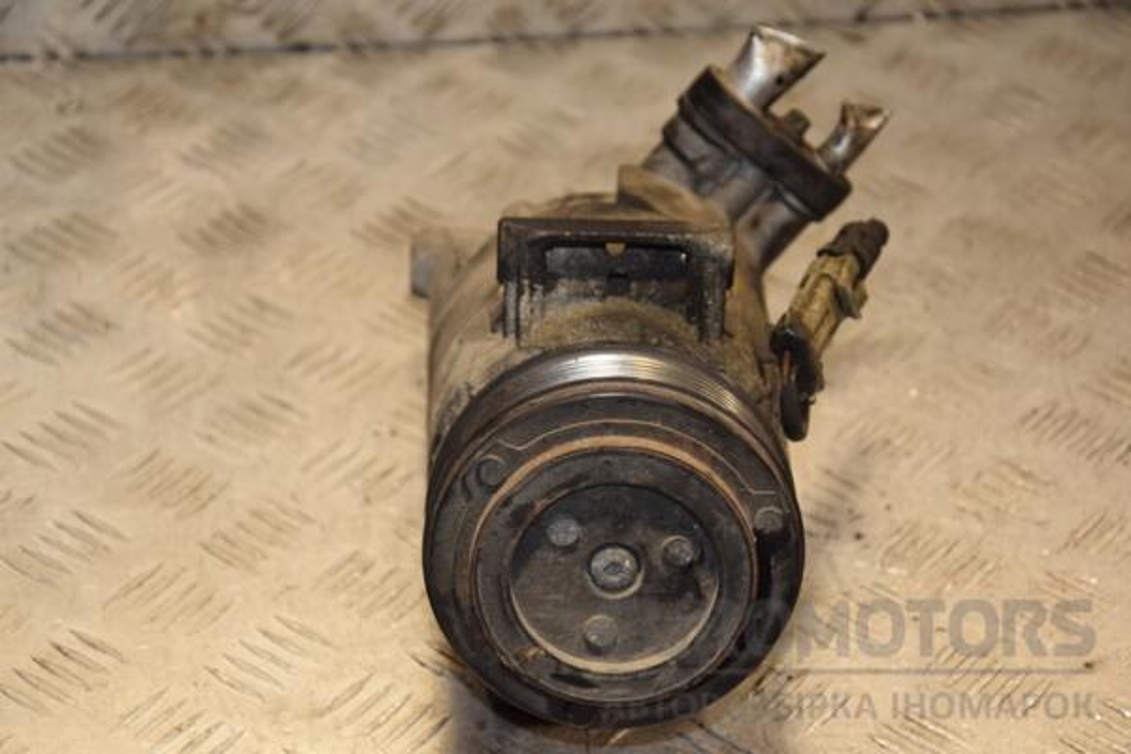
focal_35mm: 105
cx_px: 566
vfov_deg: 13.0
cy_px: 377
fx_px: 3298
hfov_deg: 19.5
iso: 800
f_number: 5.3
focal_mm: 70
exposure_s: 1/200
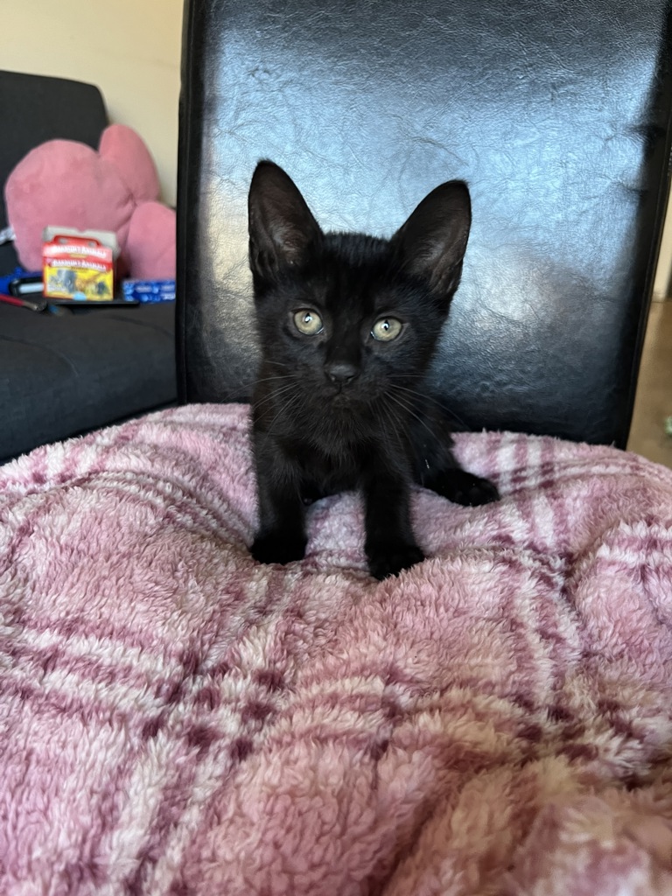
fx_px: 673
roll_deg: -3.8
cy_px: 448
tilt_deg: -21.6
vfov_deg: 67.3
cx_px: 336
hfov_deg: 53.1
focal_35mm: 26
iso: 250
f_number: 1.6
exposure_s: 1/60
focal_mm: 5.1
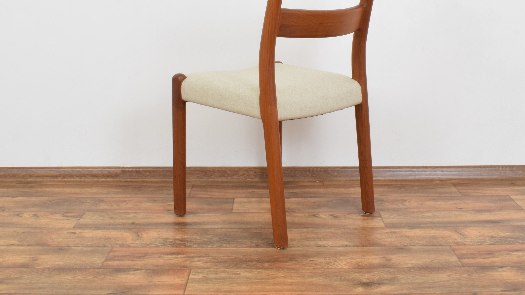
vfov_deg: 22.9
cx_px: 282
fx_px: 721
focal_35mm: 52
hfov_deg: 40.0
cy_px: 76
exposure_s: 4
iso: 100
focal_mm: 21
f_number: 25
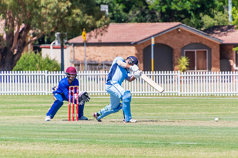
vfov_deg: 1.9
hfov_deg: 2.9
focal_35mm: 710
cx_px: 138
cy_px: 85
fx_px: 4692
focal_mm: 400
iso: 400
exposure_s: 1/2500
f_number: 6.3
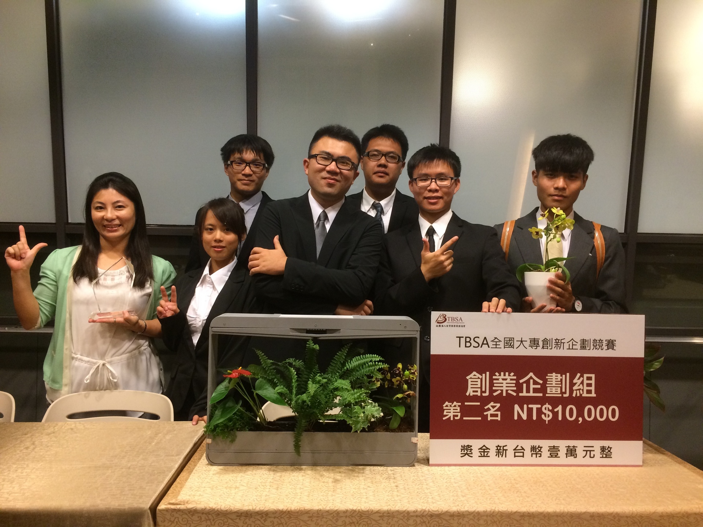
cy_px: 264
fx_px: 589
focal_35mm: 29
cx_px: 352
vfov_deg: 48.2
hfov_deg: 61.7
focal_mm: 4.15
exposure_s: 1/30
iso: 160
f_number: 2.2
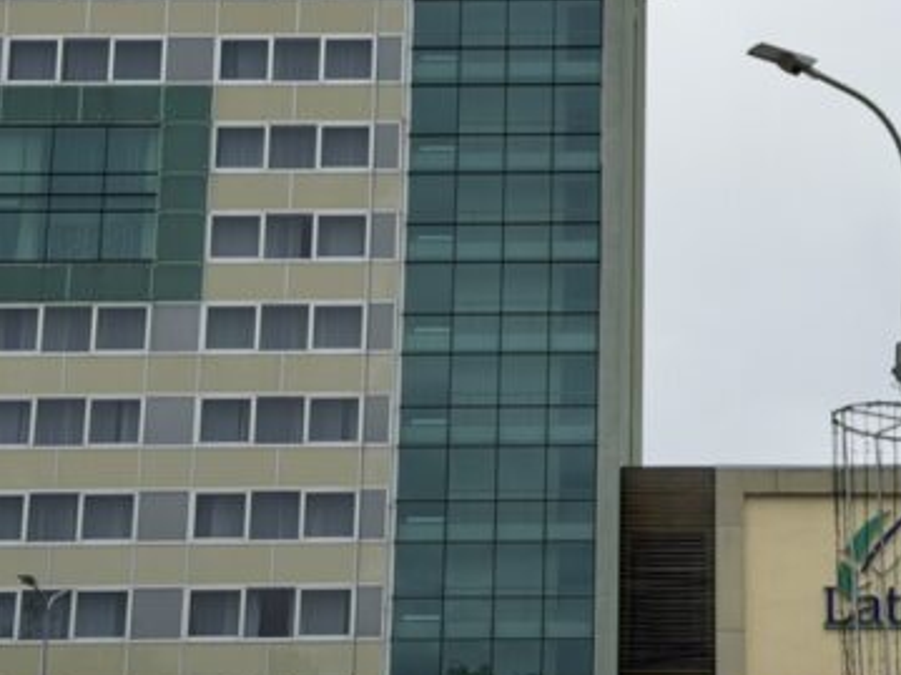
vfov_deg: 15.9
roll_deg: +0.4
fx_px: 2420
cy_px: 241
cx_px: 690
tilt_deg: +14.6
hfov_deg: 20.9
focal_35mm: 93
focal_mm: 6.76
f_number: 1.78
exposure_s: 1/1931
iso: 64
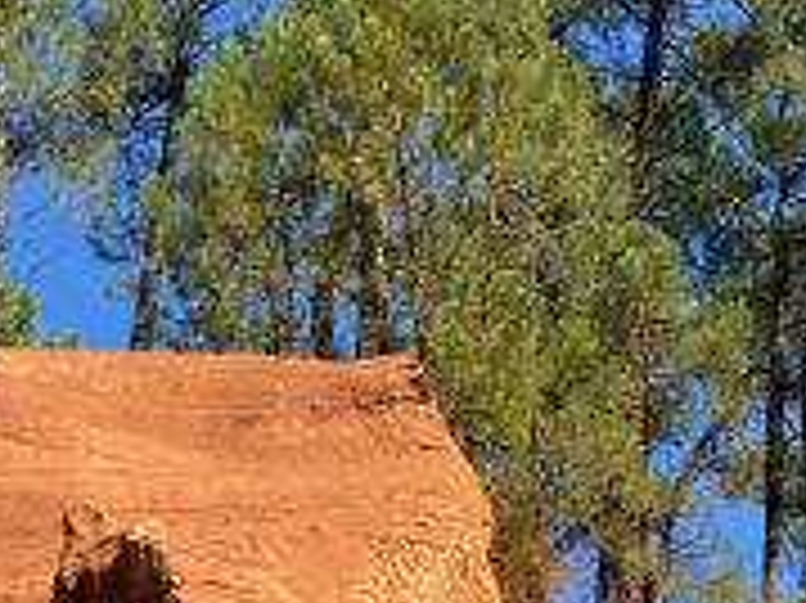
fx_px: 2699
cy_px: 477
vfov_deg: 12.7
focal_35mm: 116
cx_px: 333
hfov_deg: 17.0
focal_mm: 4.2
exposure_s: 1/1608
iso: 32
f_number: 1.8
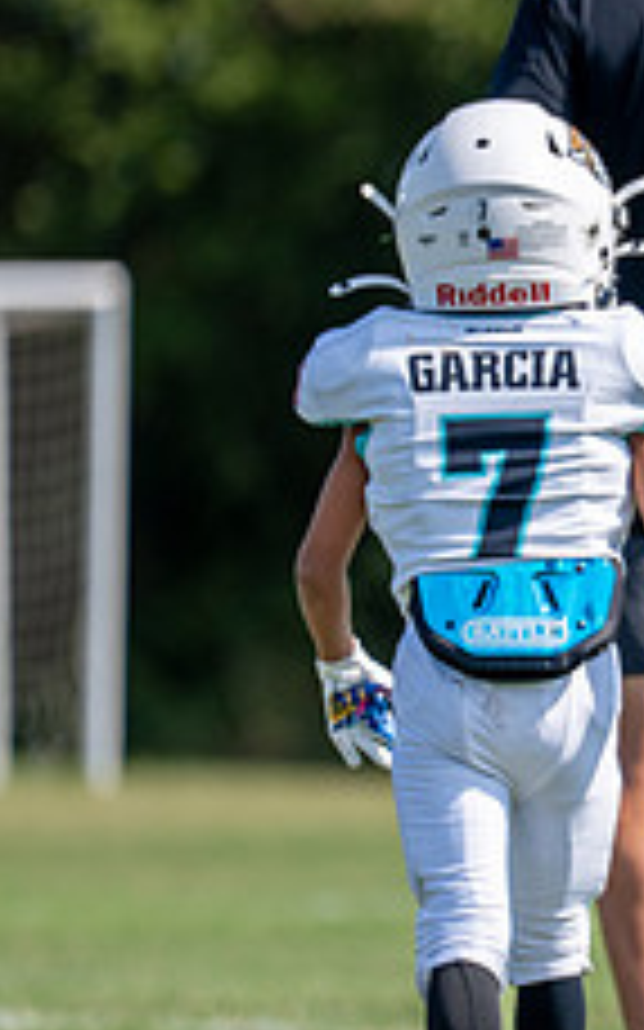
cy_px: 504
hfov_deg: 2.1
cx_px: 1046
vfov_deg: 3.4
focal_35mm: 617
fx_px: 17337
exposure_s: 1/2000
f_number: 2.8
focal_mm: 200
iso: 125
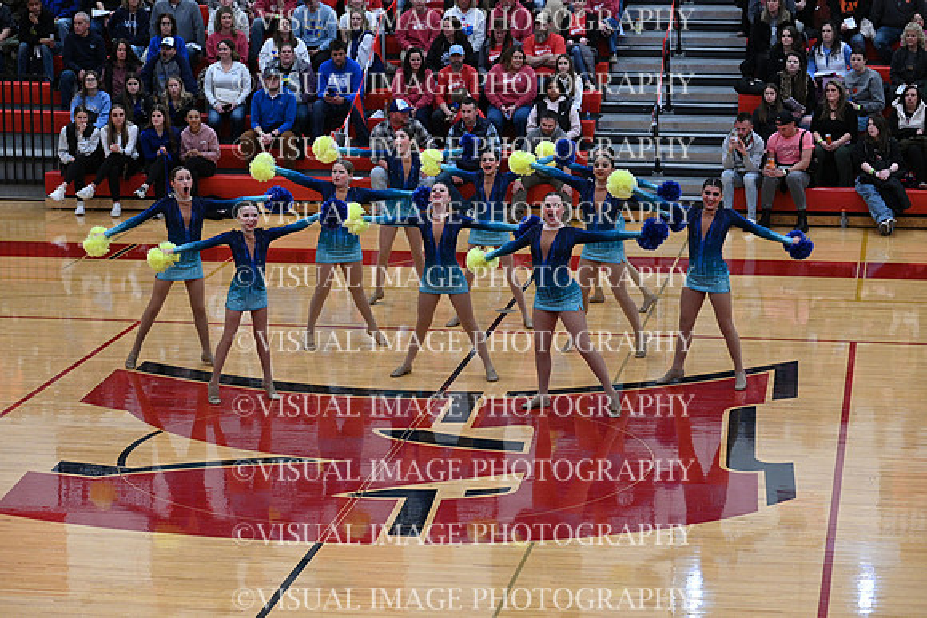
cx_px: 464
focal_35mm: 102
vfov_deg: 13.4
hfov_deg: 20.0
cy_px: 309
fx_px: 2627
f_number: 4
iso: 4000
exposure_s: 1/400
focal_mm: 102
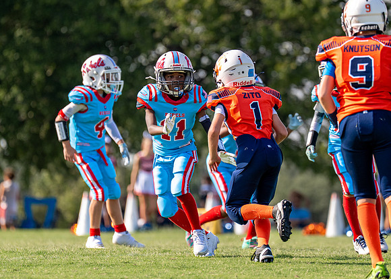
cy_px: 129
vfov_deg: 3.3
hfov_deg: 4.6
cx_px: 224
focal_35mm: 439
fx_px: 4870
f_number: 2.8
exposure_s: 1/2500
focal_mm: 200
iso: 160
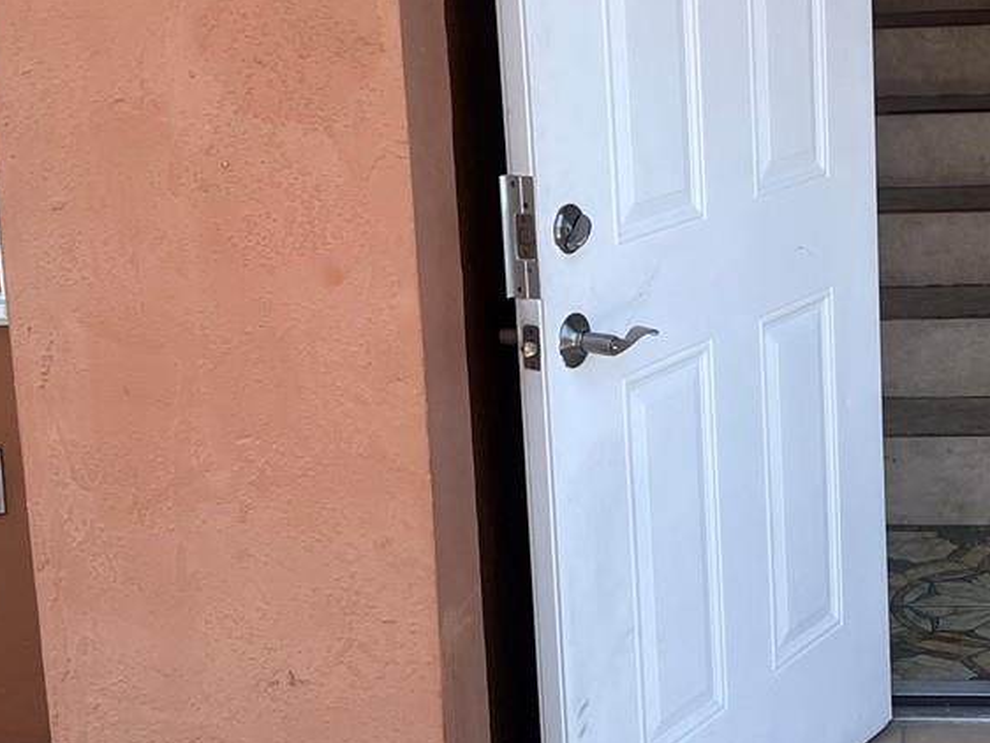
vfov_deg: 19.8
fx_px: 2117
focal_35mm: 74
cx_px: 654
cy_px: 231
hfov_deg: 26.2
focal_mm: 5.7
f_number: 1.5
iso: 50
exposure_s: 1/1100
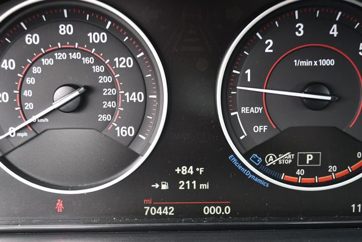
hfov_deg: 38.2
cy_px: 121
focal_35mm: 52
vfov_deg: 26.0
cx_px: 181
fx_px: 523
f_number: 4.2
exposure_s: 1/250
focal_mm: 26
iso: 800
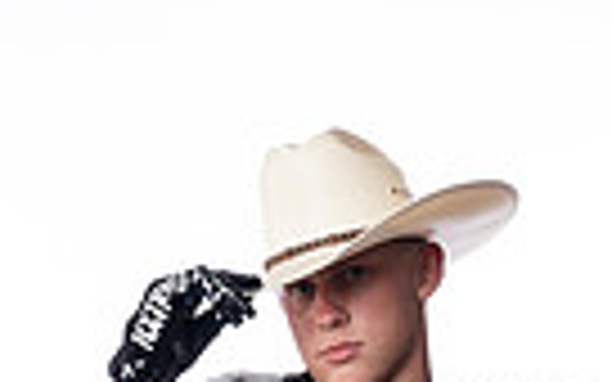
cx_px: 230
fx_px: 2368
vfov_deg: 8.5
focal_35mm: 142
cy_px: 912
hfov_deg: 14.7
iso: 400
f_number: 4
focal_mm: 42
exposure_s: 1/250
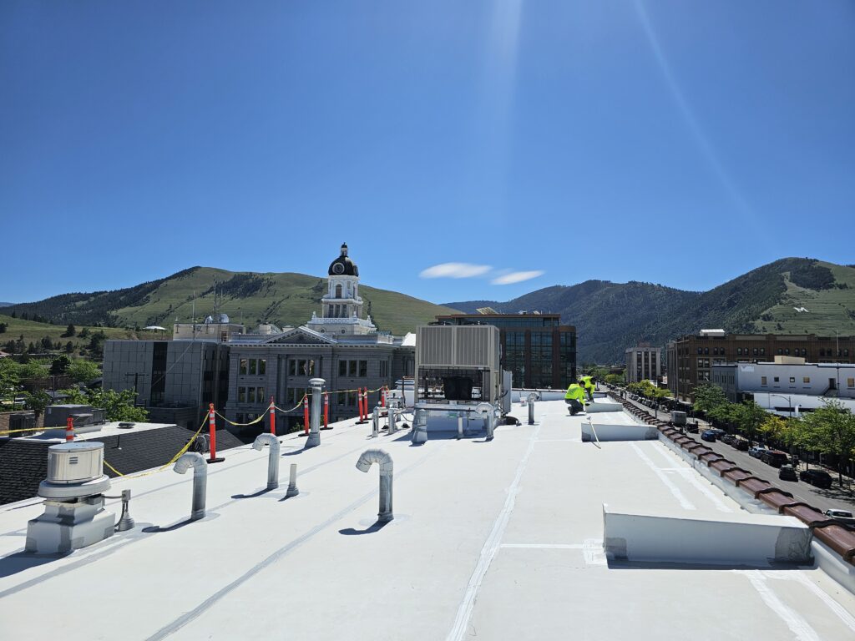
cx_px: 428
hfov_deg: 73.9
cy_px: 320
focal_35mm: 23
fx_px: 568
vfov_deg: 58.9
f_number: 1.7
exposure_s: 1/2333
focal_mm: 6.3
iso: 10
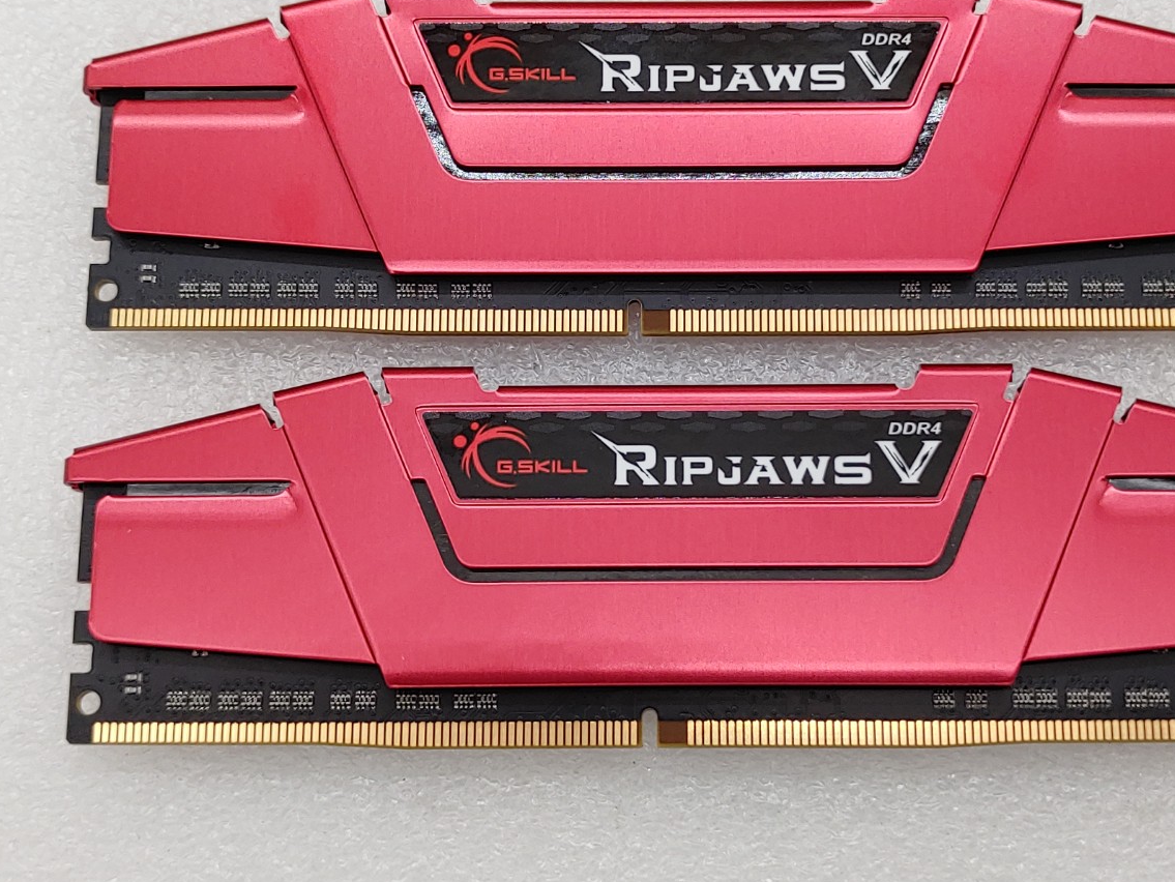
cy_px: 428
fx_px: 1766
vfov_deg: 28.0
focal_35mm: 52
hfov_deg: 36.7
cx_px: 683
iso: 50
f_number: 1.8
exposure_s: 1/143
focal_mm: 4.36
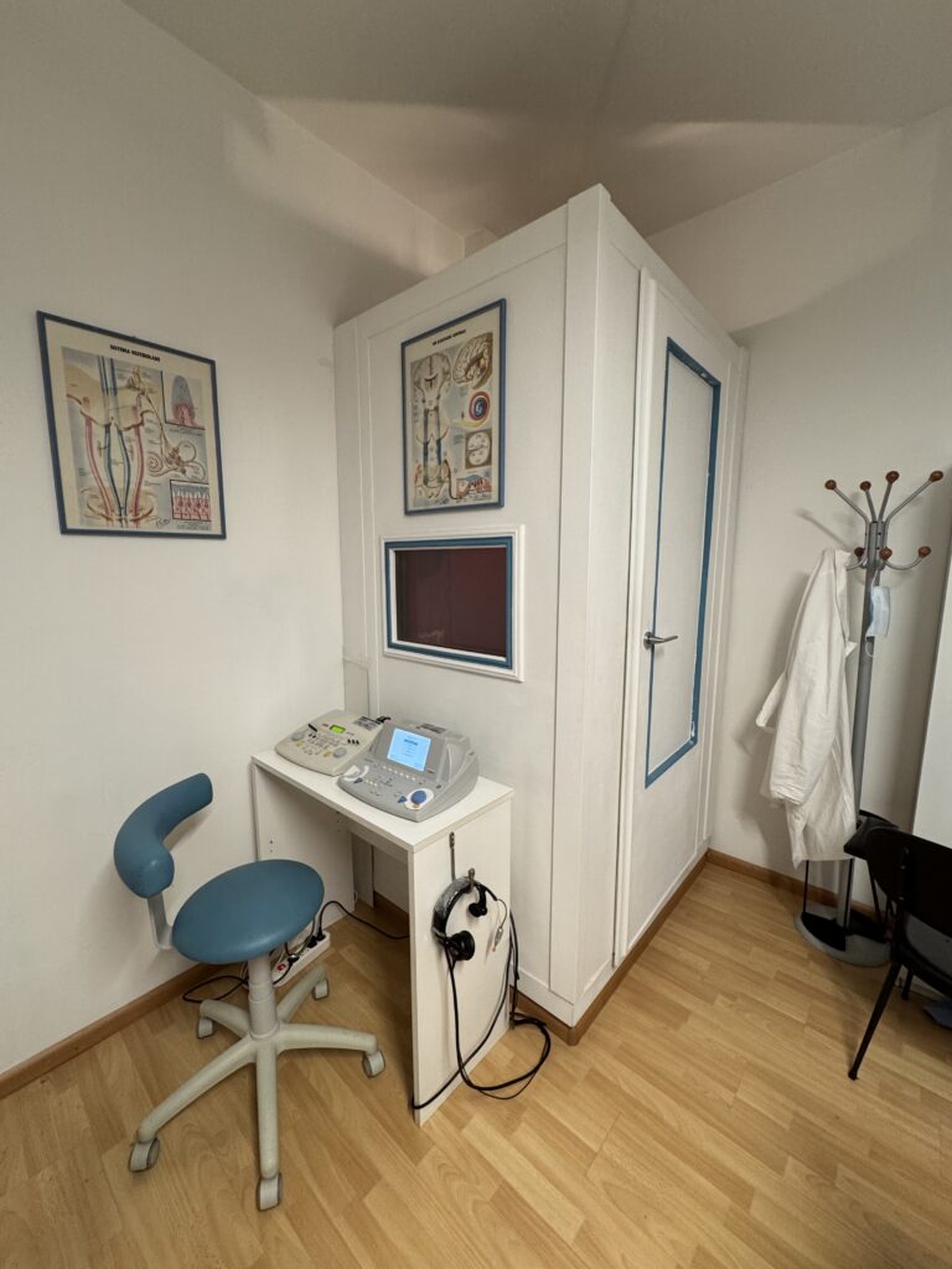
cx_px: 476
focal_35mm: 14
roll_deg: -0.1
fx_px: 513
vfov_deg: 102.1
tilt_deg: -8.3
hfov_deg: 85.7
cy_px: 634
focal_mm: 2.22
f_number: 2.2
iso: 200
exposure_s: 1/50
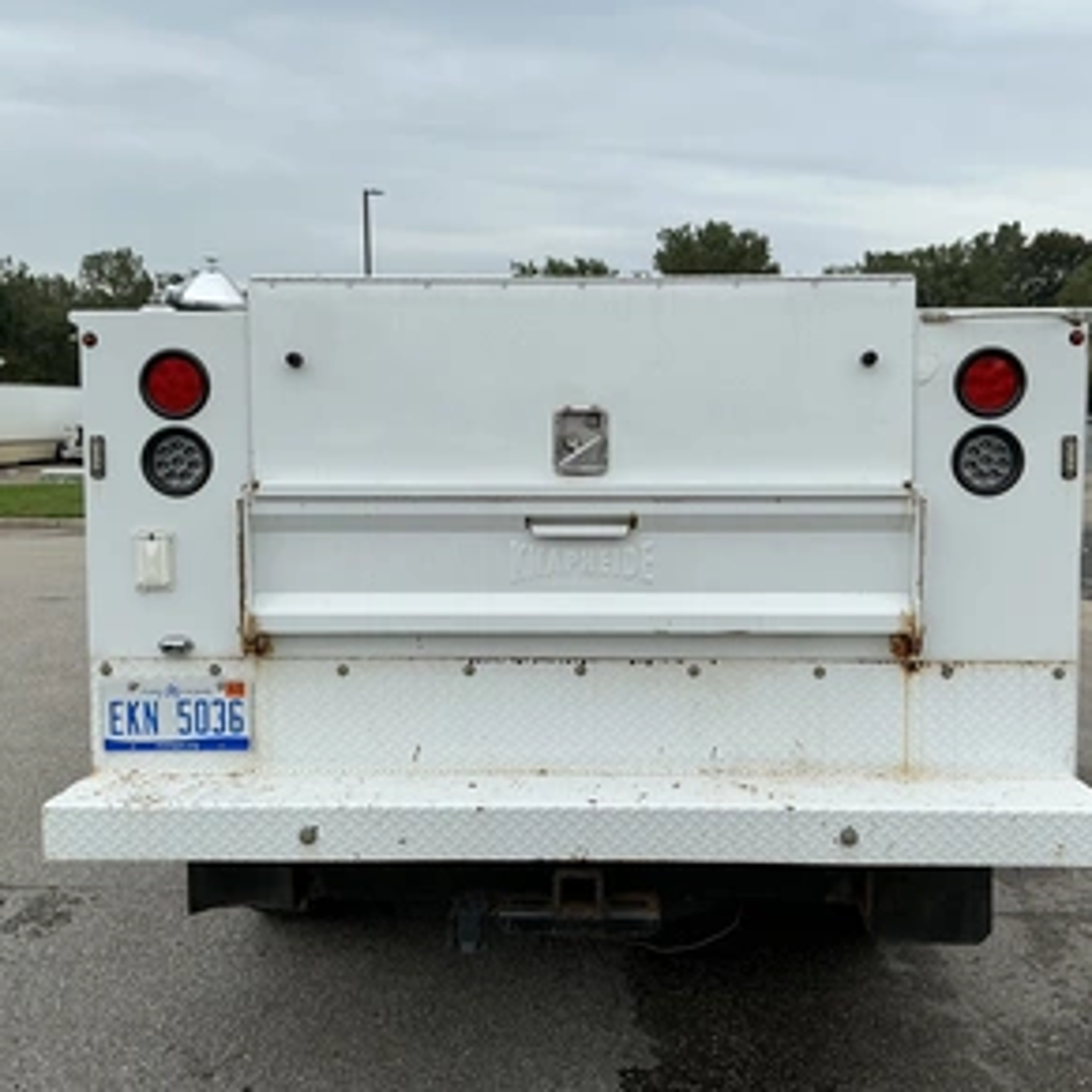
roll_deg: +0.6
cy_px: 548
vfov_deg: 48.5
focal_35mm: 34
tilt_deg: -4.3
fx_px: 1213
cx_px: 585
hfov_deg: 48.4
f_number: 1.8
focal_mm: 3
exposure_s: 1/1451
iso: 25
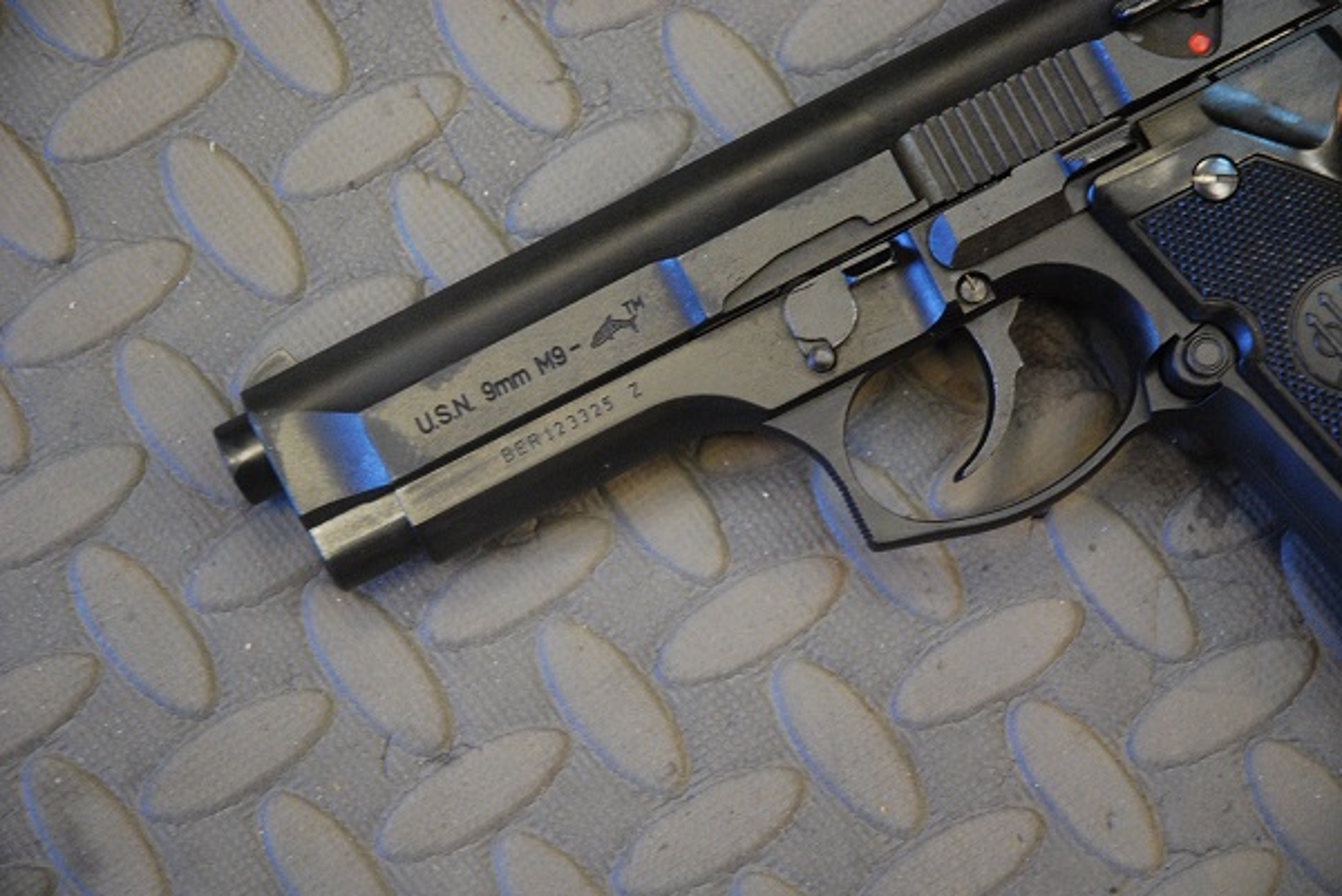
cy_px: 448
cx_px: 671
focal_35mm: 105
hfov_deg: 19.4
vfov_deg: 13.1
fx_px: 3917
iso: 1600
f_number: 4.5
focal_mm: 70
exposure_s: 1/50
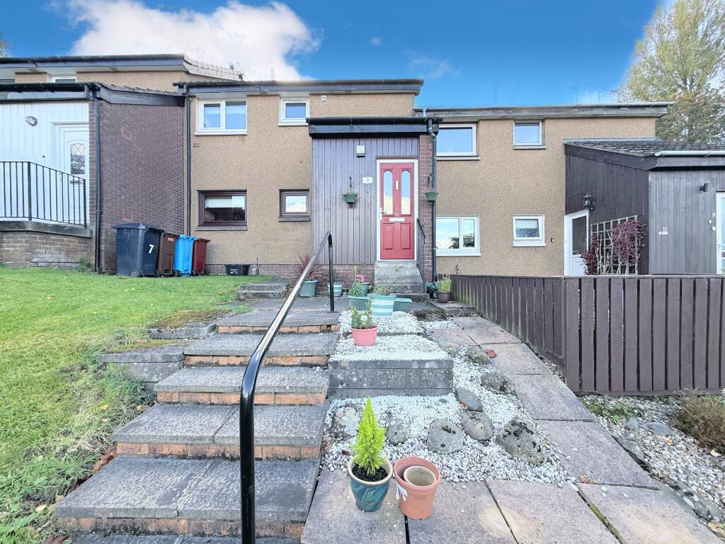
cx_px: 362
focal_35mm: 14
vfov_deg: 85.7
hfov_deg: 102.1
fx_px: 293
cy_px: 272
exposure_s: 1/194
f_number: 2.2
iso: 50
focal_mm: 2.22
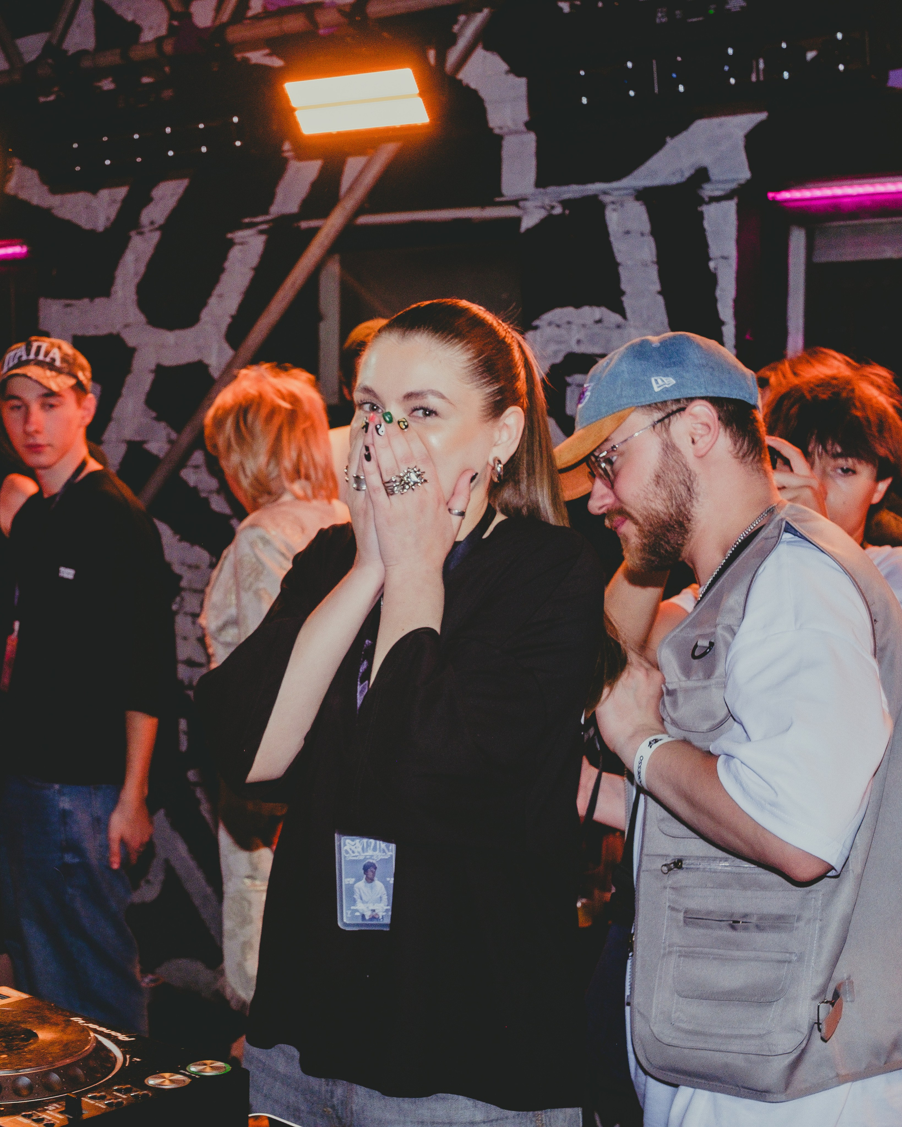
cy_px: 564
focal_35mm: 53
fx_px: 1785
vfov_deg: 35.1
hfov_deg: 28.1
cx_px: 282
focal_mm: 25
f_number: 5
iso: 800
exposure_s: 1/160
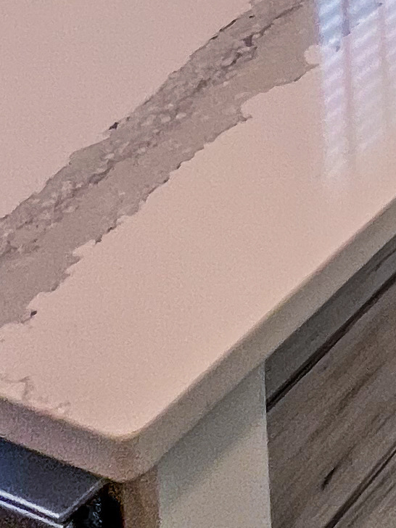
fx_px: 1098
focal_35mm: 72
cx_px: 928
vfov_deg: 17.3
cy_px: -585
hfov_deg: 14.3
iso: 40
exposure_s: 1/120
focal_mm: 1.57
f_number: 1.8
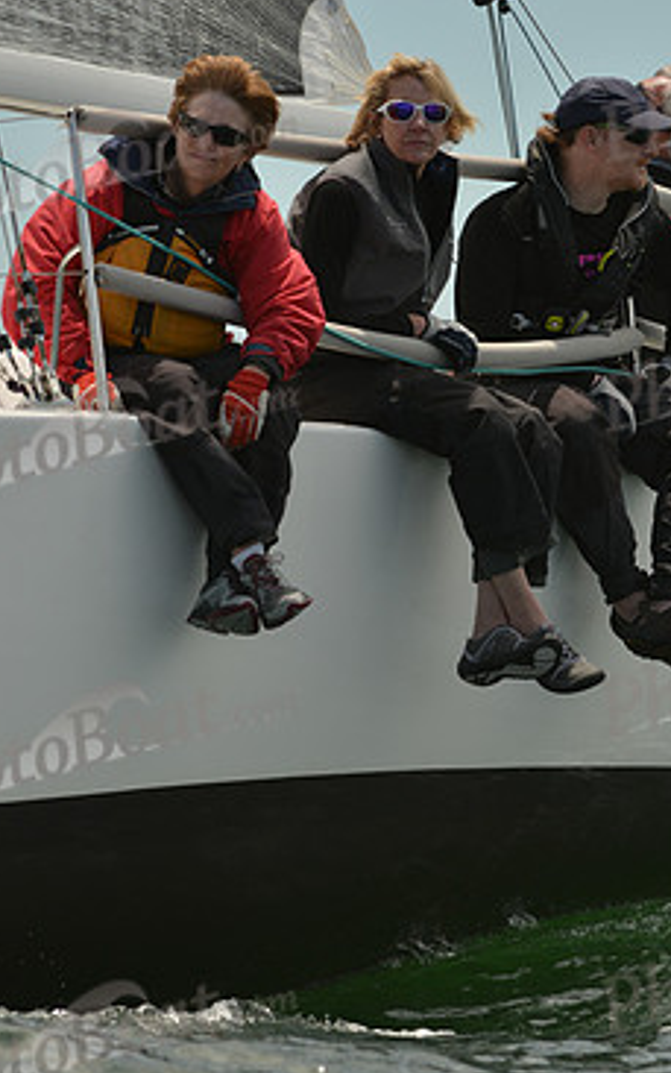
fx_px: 9443
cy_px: 550
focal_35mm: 323
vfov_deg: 6.5
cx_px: 451
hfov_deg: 4.1
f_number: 6.3
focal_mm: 200
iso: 200
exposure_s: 1/1000
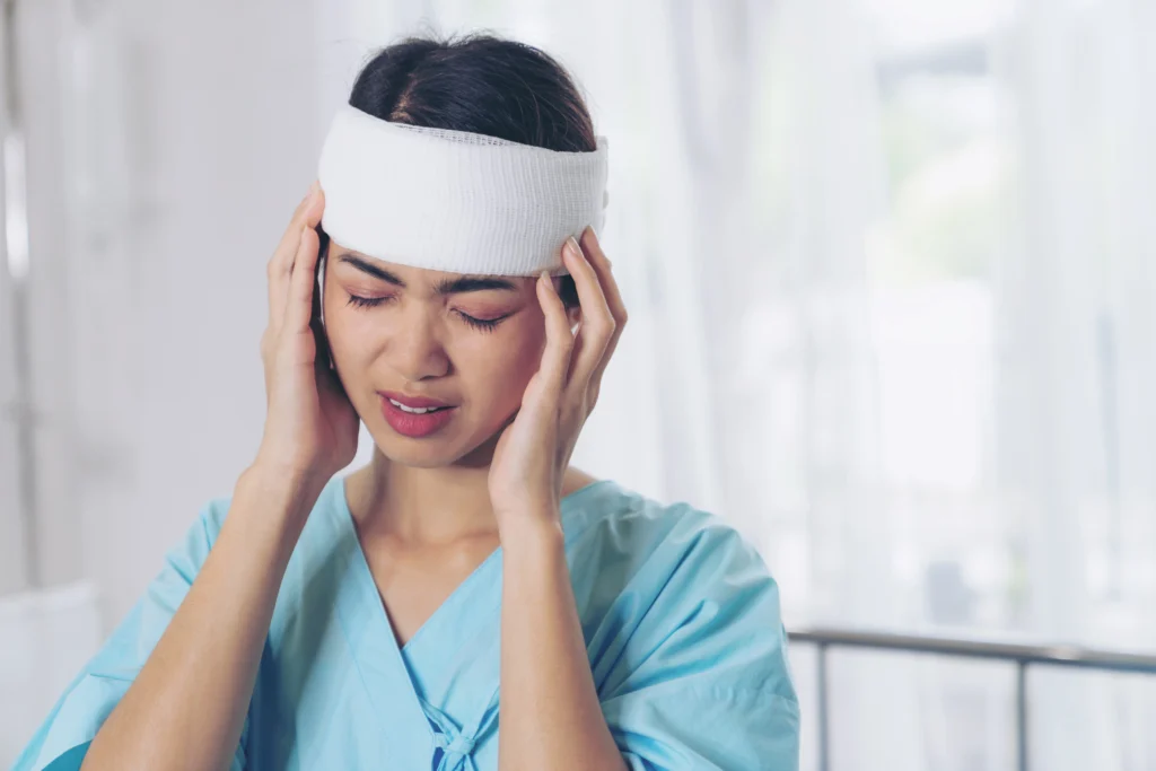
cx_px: 578
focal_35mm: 65
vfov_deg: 20.9
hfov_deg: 31.0
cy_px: 386
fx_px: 2087
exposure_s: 1/100
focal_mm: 65
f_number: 2.8
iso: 200
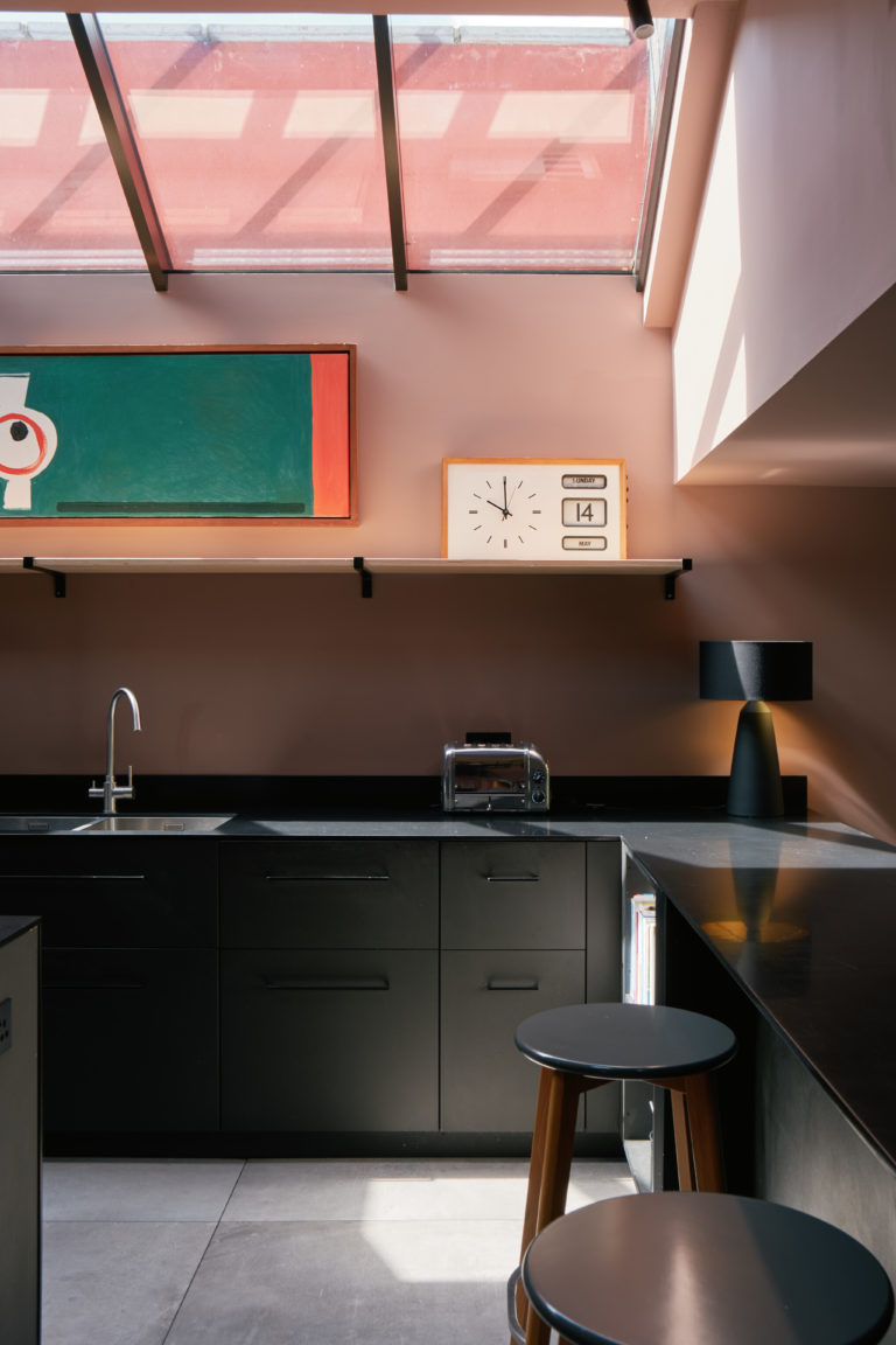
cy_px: 672
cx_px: 448
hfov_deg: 41.1
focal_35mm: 32
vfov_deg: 58.7
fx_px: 1195
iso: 160
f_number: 8
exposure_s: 1/60
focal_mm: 21.3
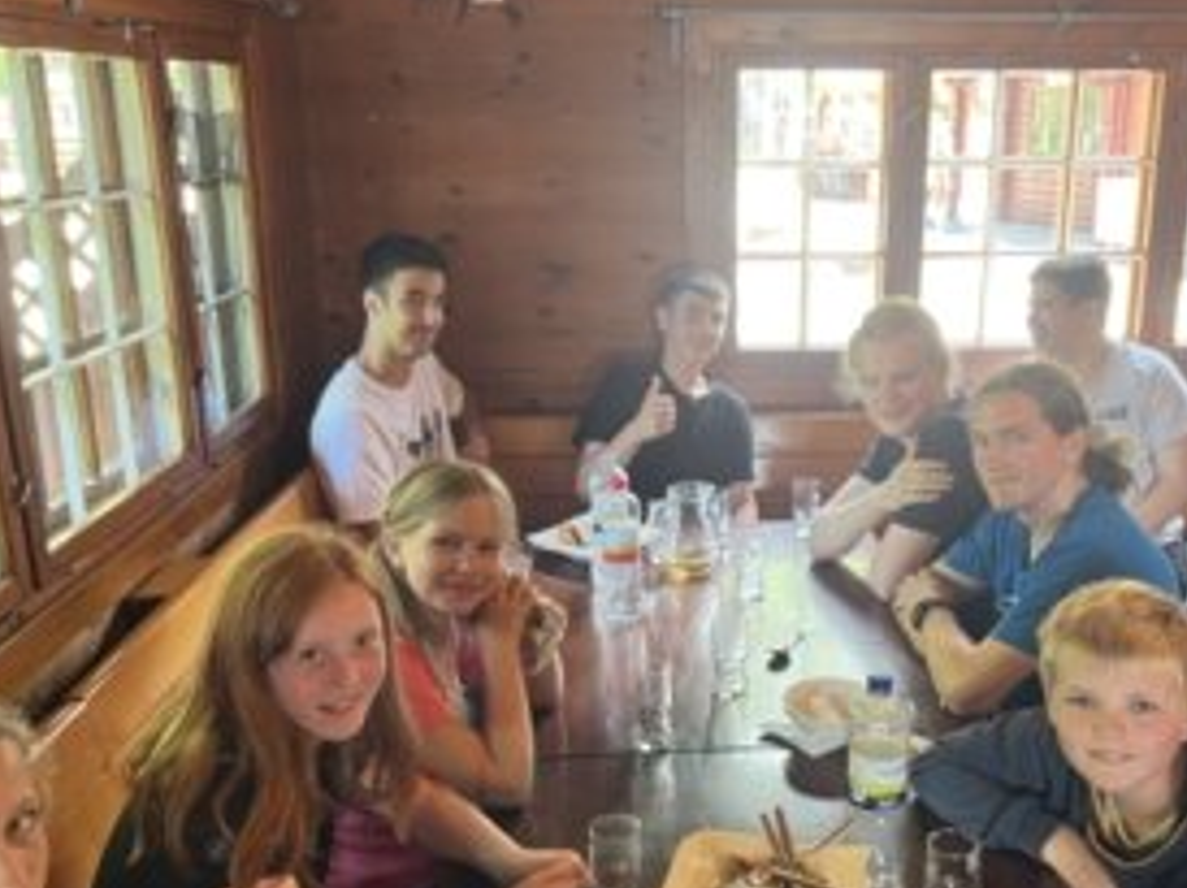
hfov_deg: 48.5
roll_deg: +1.3
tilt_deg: -17.0
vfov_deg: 37.5
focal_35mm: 38
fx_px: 1302
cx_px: 745
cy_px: 528
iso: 200
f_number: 1.5
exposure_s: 1/50
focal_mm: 5.7
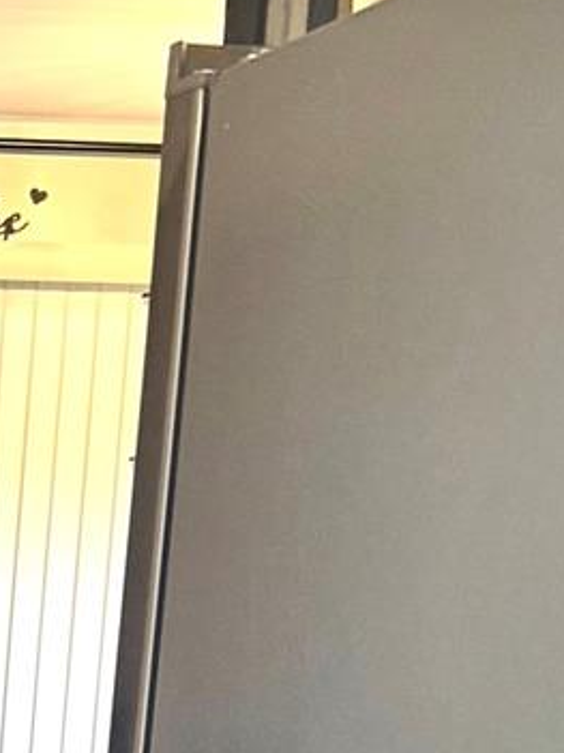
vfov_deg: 17.5
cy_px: 995
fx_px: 2282
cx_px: -594
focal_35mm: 105
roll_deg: -0.9
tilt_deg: -11.2
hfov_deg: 12.3
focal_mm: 6.76
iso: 250
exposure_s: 1/60
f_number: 1.78
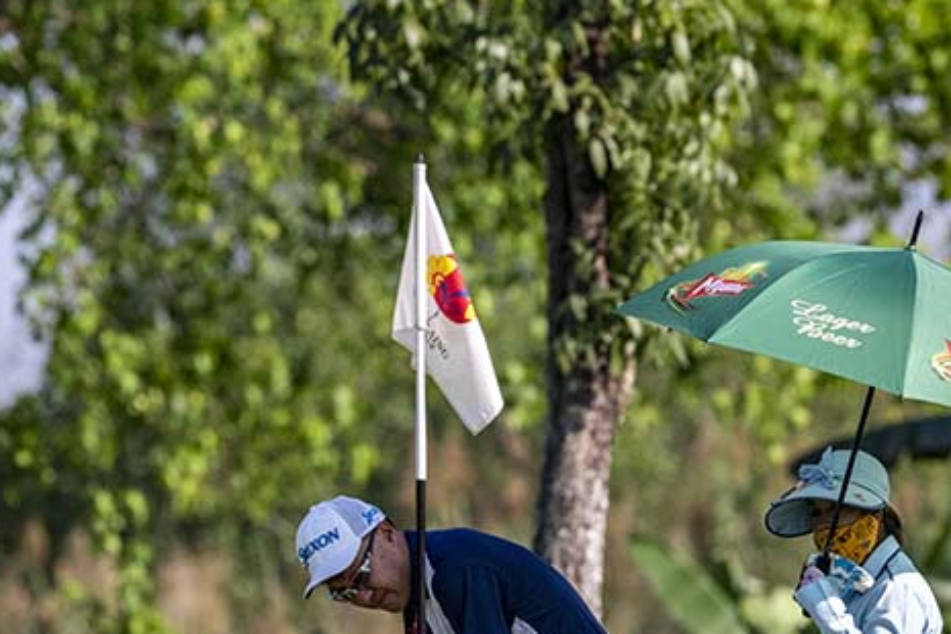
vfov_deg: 1.7
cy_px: 567
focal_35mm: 825
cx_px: 200
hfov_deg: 2.5
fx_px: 21792
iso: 800
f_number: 5.6
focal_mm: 400
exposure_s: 1/4000
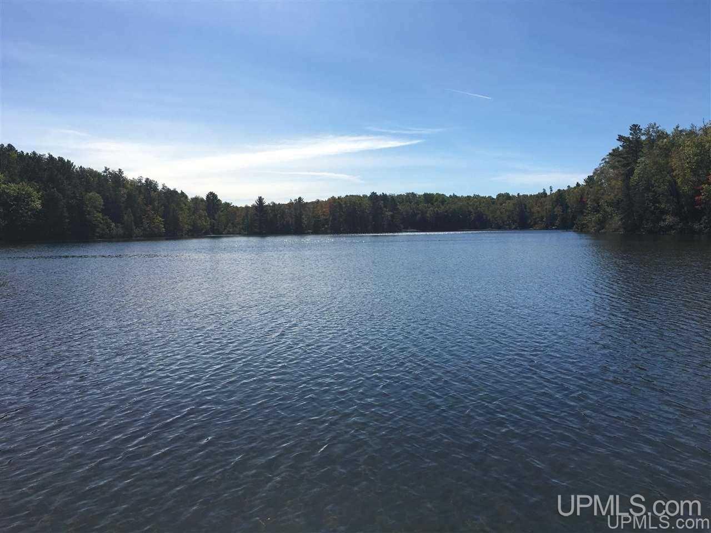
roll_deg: +0.9
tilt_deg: -2.0
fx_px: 596
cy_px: 266
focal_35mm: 29
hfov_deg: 61.7
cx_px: 356
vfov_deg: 48.2
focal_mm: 4.15
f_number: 2.2
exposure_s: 1/2747
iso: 25
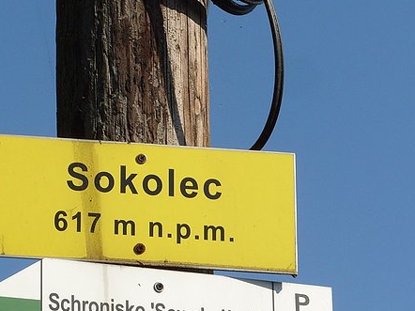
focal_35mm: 214
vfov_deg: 6.9
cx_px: 97
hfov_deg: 9.2
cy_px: 308
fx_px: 2564
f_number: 6
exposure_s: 1/750
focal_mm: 23.3
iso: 80
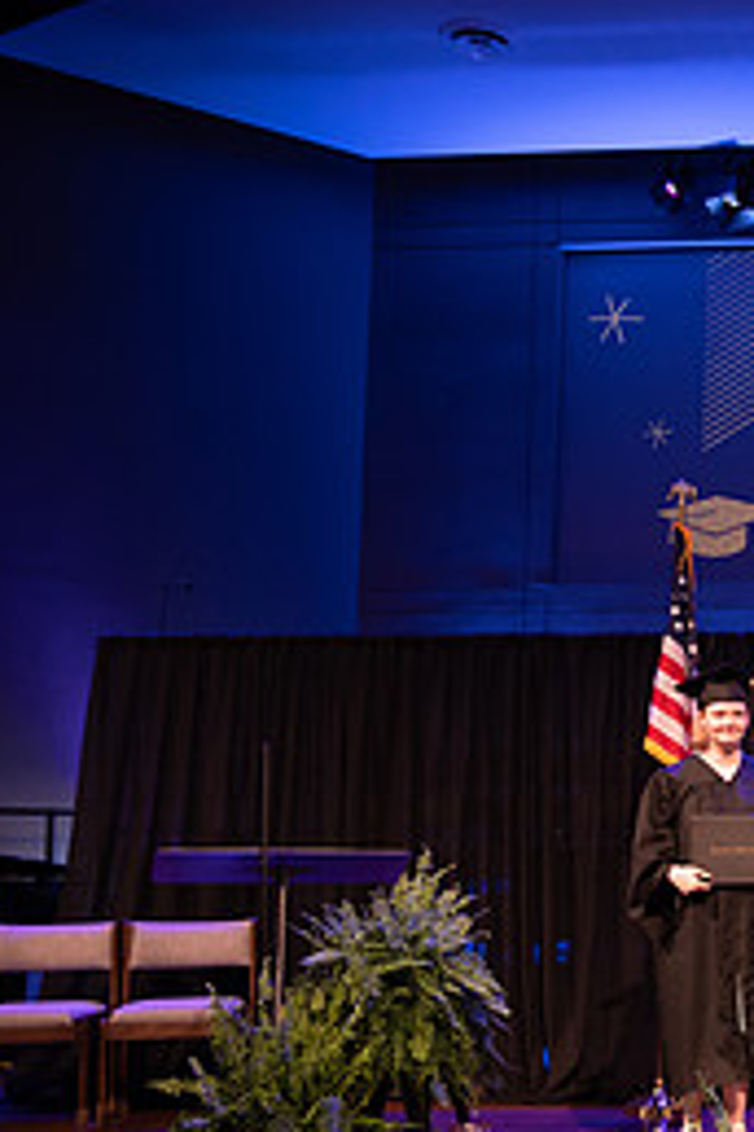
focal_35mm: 54
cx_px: 1219
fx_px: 1696
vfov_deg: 36.6
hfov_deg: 20.4
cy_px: 731
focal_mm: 24
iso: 1600
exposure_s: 1/200
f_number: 4
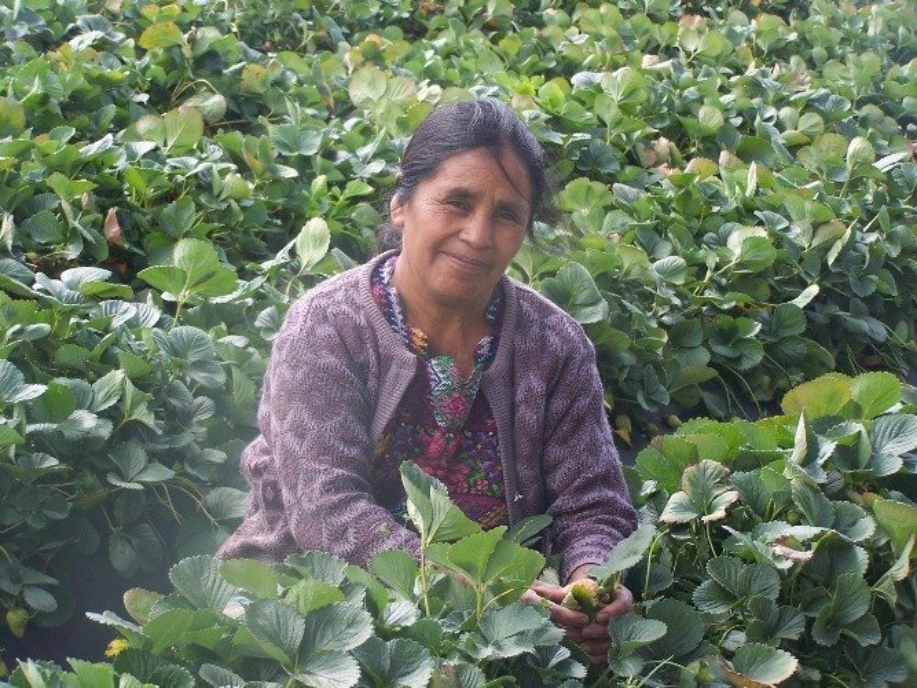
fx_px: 2490
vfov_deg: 15.7
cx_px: 458
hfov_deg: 20.9
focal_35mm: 94
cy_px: 344
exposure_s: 1/200
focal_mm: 15.6
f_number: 3.2
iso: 80
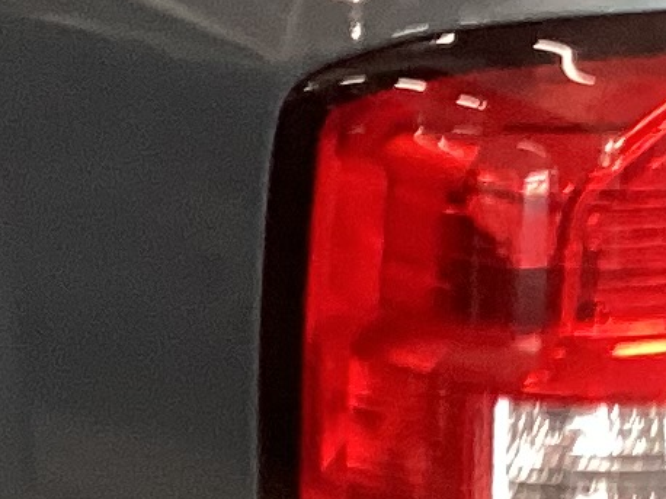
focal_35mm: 221
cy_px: 145
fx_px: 4250
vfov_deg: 6.7
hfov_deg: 8.9
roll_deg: -1.1
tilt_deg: -16.8
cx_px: 535
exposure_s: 1/50
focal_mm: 3.3
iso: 125
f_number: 2.4
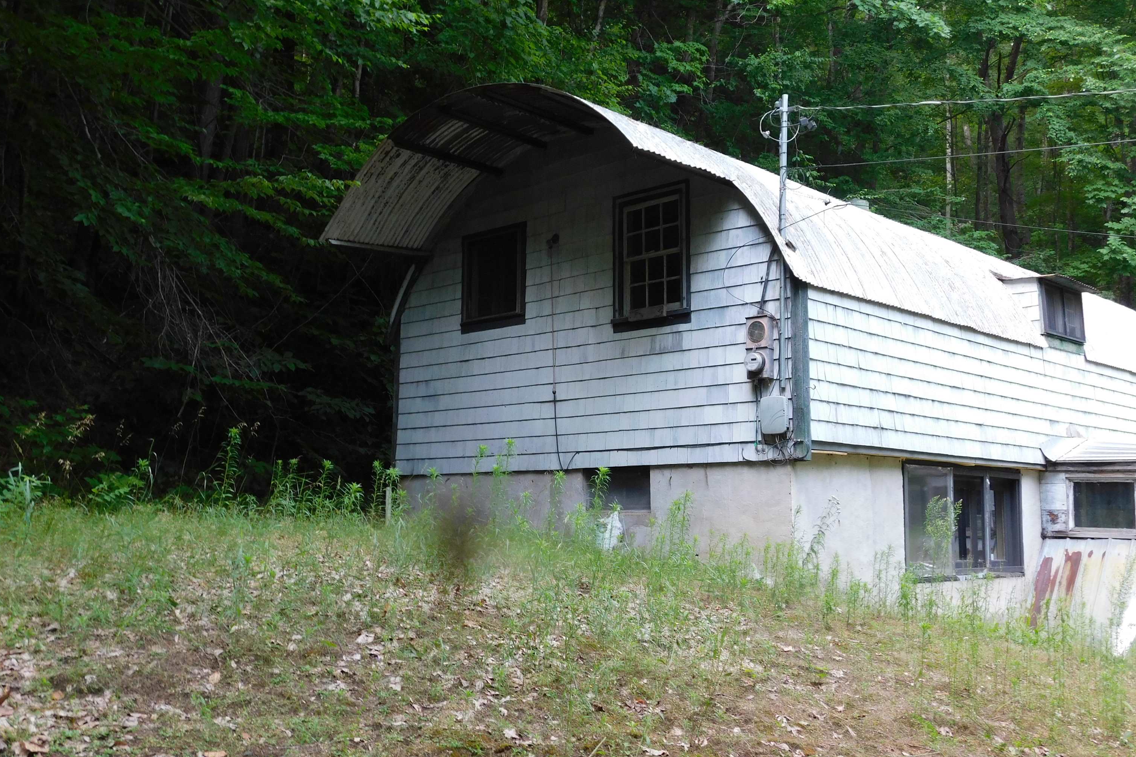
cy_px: 371
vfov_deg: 35.1
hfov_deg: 50.7
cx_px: 571
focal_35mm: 38
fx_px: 1199
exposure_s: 1/40
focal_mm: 6.3
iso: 125
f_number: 3.5
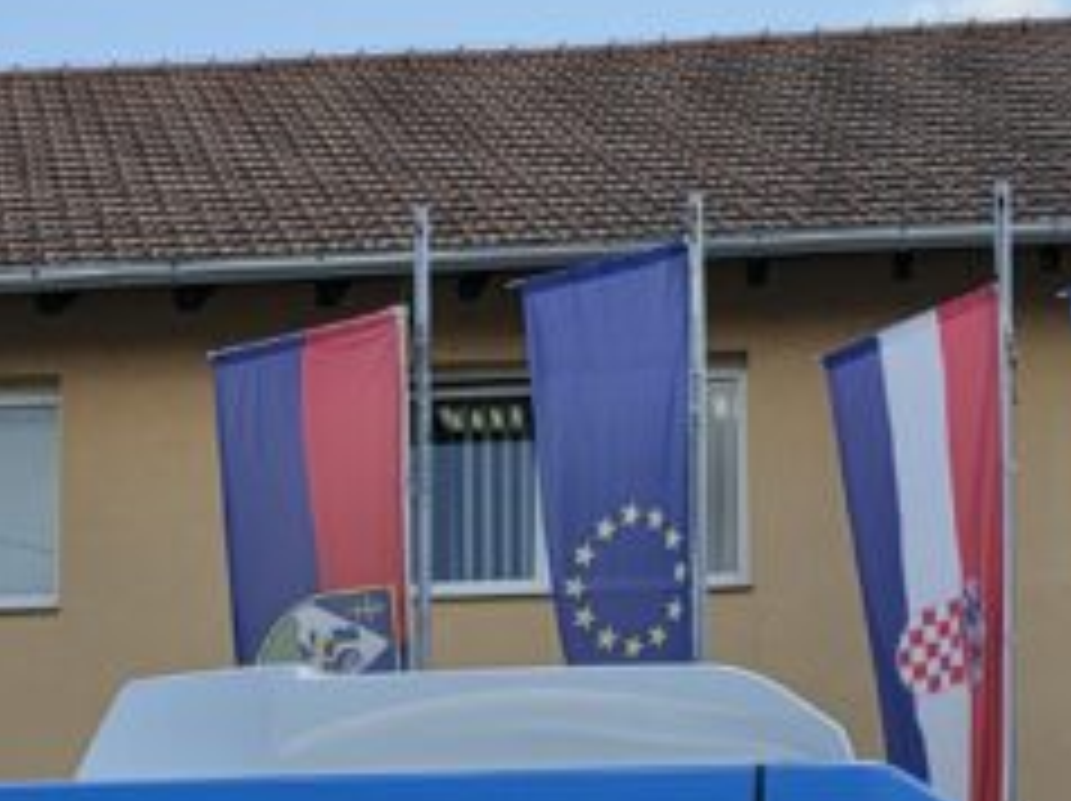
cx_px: 531
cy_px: 801
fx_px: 3060
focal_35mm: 99
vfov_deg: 14.7
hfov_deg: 19.9
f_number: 1.4
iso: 50
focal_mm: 6.5
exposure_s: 1/7939
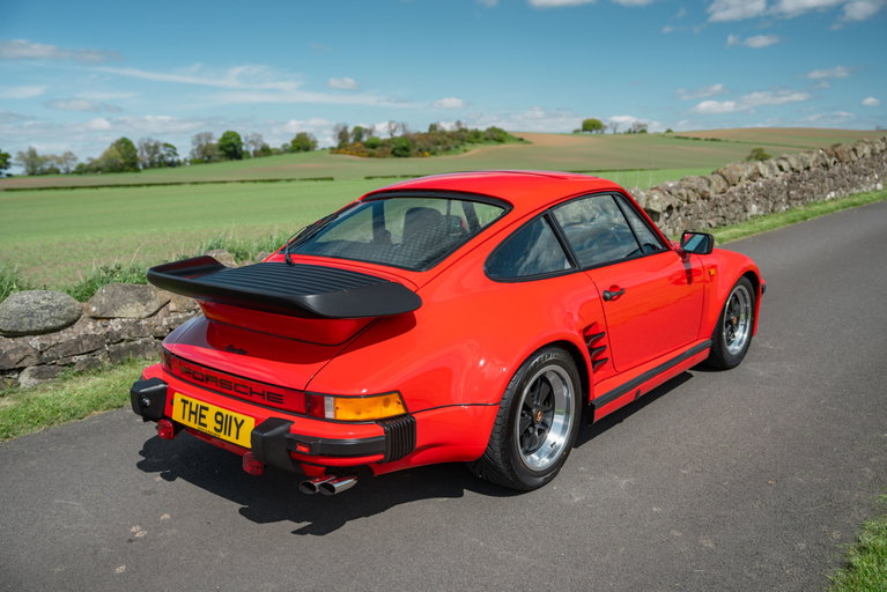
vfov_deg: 41.1
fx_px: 789
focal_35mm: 32
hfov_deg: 58.7
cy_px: 296
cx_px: 444
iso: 100
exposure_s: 1/1250
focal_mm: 32
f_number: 2.8
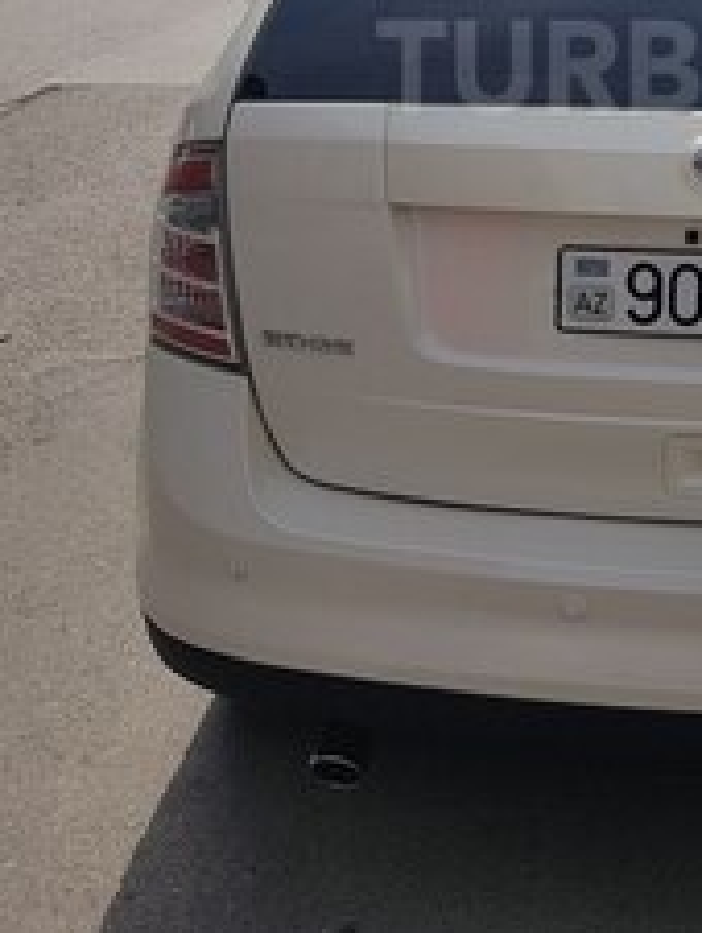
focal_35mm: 57
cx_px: 694
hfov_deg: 24.6
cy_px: 66
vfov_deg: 31.9
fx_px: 1538
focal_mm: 4.2
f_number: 1.7
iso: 40
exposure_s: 1/3720
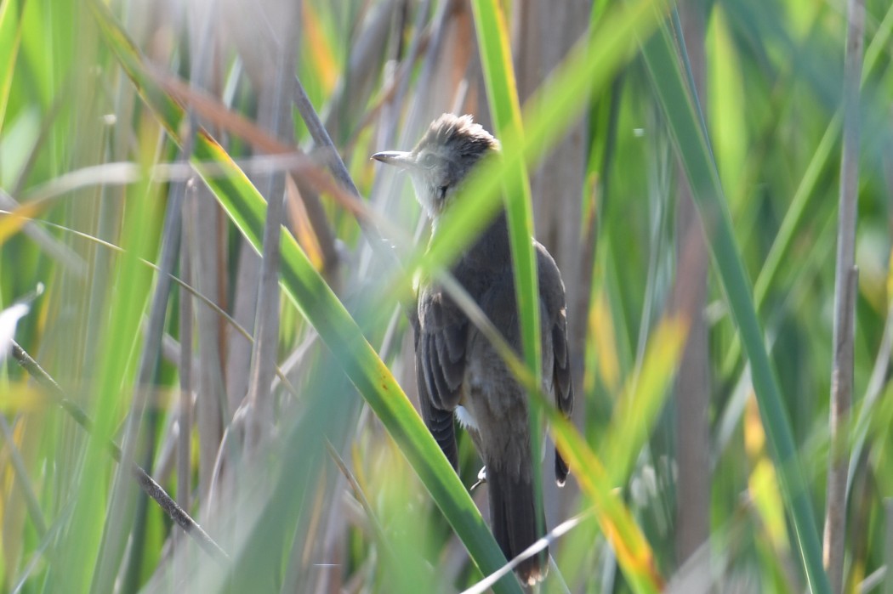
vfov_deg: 1.8
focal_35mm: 750
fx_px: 18595
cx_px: 446
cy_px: 297
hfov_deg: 2.8
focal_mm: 500
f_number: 7.1
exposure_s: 1/320
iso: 320
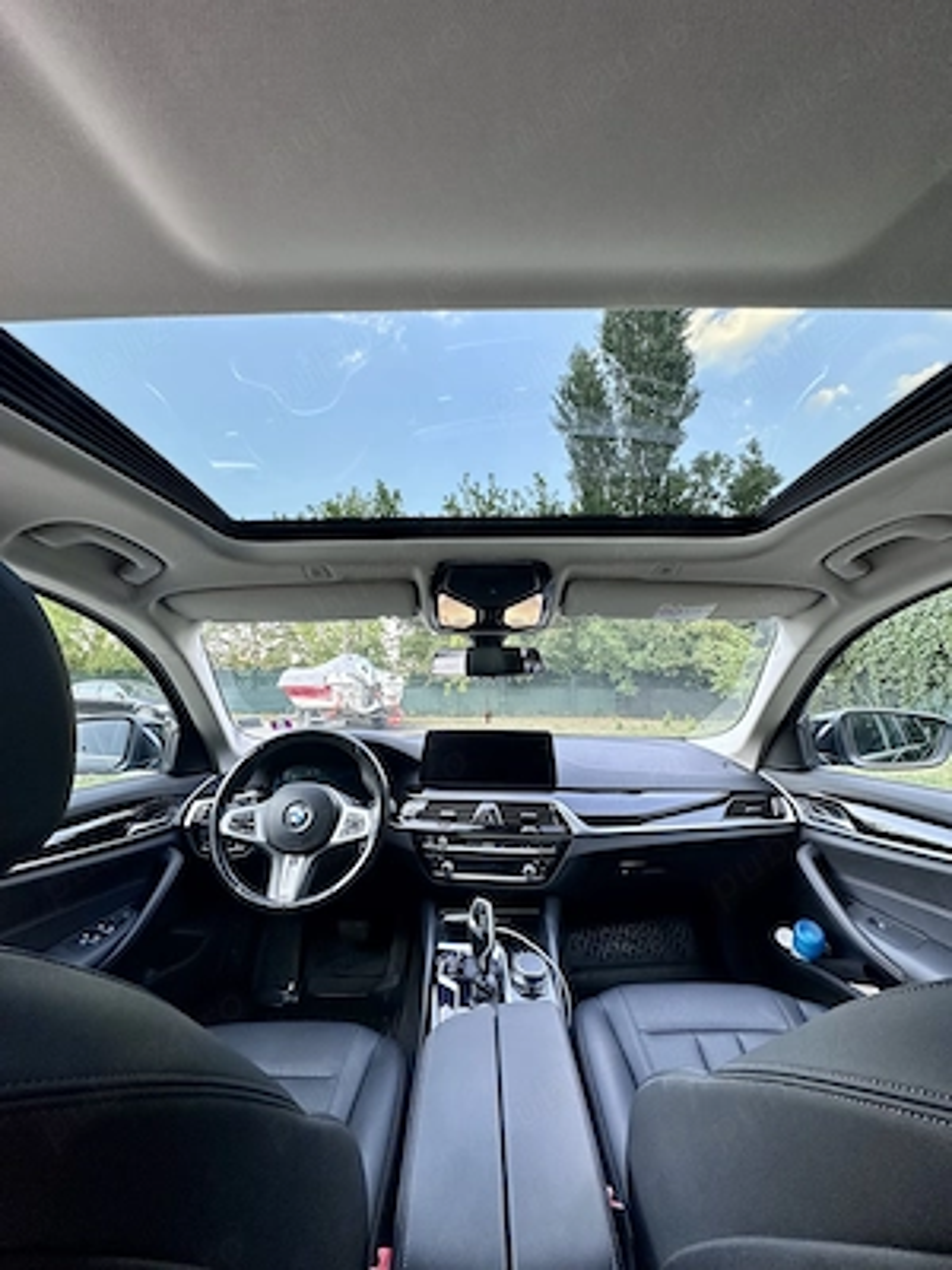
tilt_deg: +7.3
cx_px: 476
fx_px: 513
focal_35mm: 14
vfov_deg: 102.1
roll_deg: -1.0
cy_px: 635
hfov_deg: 85.7
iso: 160
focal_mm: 2.22
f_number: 2.2
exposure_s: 1/81
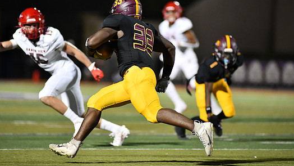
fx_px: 2713
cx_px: 140
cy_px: 76
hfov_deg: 6.2
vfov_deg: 3.5
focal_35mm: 348
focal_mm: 300
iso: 4000
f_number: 2.8
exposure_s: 1/1000
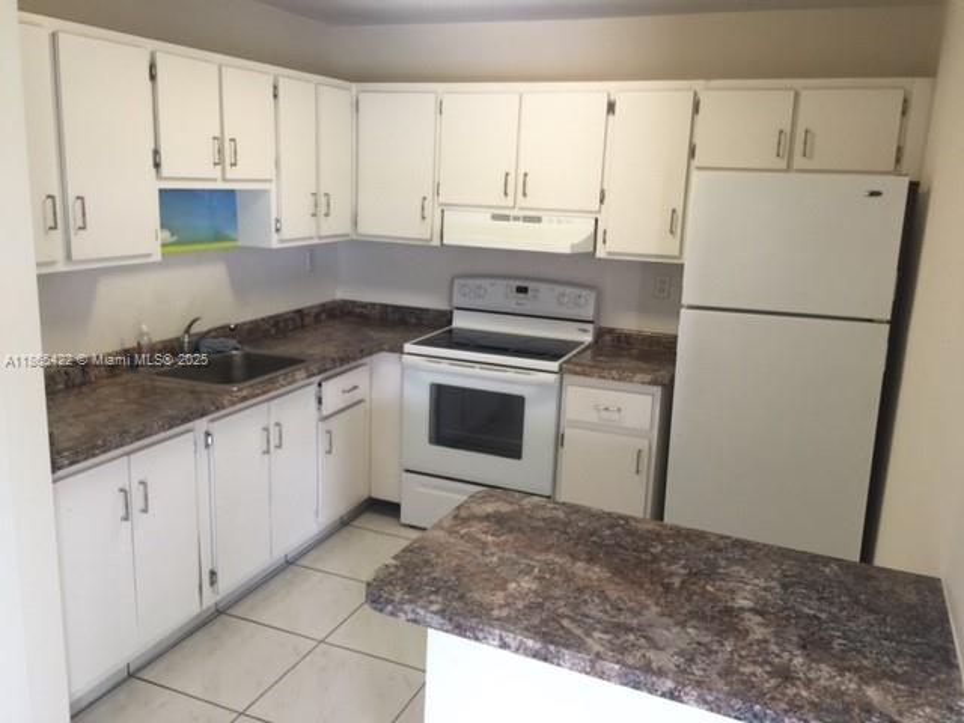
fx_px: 808
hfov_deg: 61.7
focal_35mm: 29
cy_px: 362
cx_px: 482
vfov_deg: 48.2
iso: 50
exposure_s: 1/30
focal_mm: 4.15
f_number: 2.2
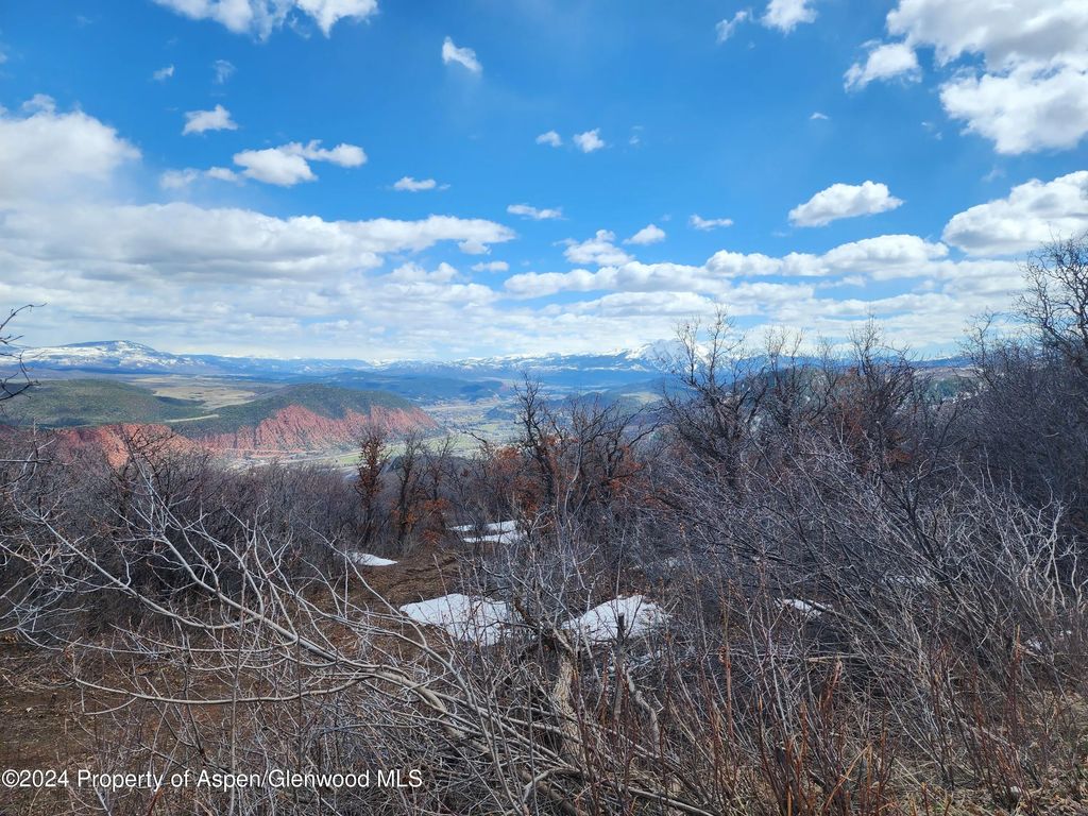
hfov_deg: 73.9
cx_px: 544
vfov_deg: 58.9
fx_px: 723
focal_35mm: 23
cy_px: 408
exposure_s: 1/1033
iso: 12
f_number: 1.8
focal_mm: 6.4
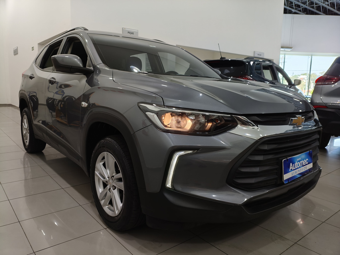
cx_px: 170
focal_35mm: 26
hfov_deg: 67.3
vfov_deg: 53.1
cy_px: 128
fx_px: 255
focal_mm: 4.95
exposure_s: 1/60
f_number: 1.5
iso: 200
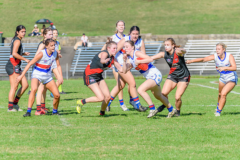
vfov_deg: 4.4
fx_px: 2081
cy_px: 78
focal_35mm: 312
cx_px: 127
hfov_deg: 6.6
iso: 640
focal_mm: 250
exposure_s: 1/1600
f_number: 9
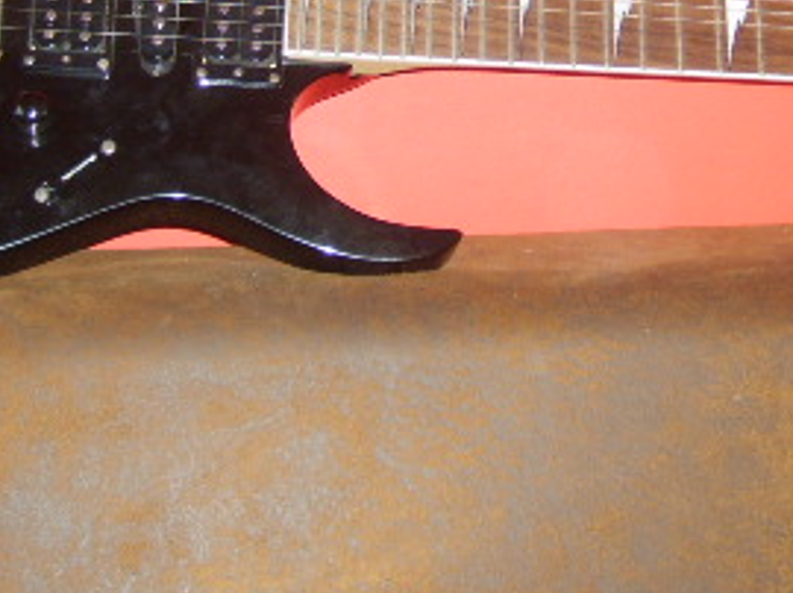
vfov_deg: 17.2
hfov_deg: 23.5
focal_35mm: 83
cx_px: 517
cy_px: -38
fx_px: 1900
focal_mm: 5.8
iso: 100
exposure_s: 1/45
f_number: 2.8
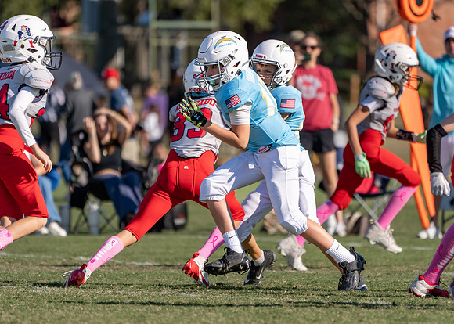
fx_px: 6996
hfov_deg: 3.7
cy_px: 174
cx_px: 260
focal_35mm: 543
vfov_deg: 2.7
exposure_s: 1/1600
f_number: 5.6
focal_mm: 400
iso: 200
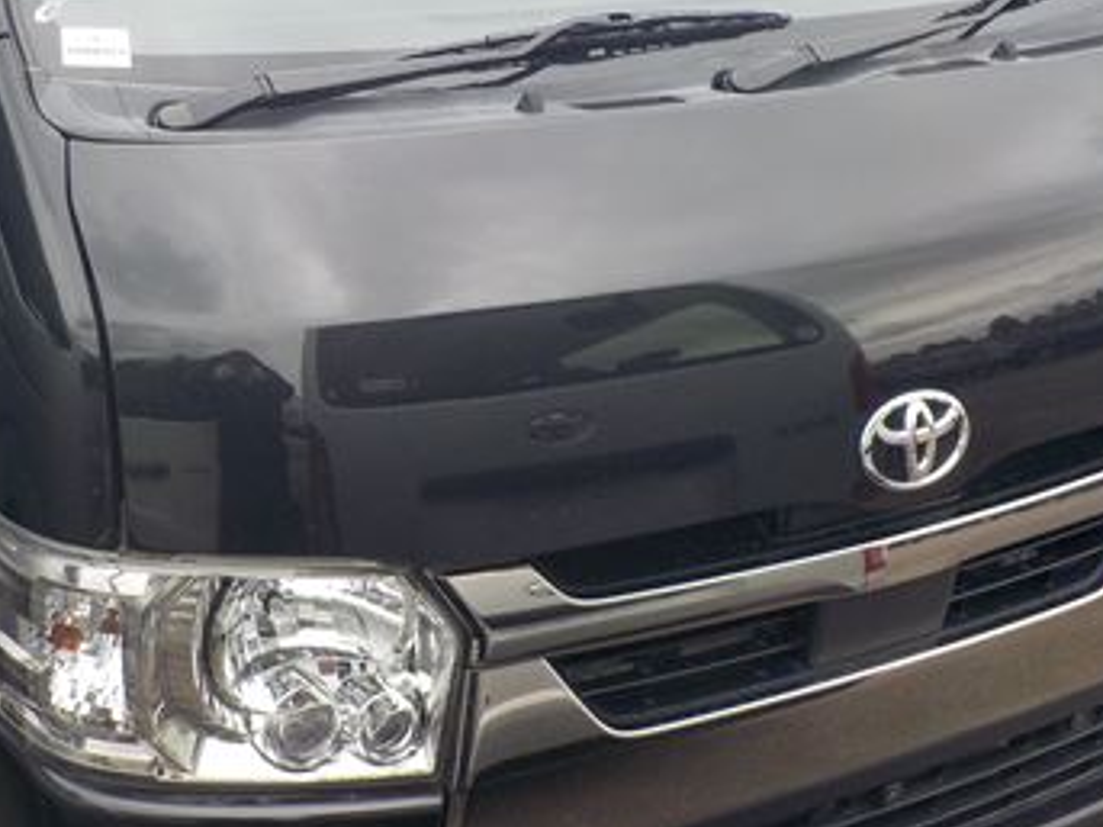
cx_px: 376
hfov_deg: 34.1
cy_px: 293
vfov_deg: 26.0
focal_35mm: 56
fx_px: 1784
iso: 125
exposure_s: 1/250
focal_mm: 4.1
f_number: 3.3
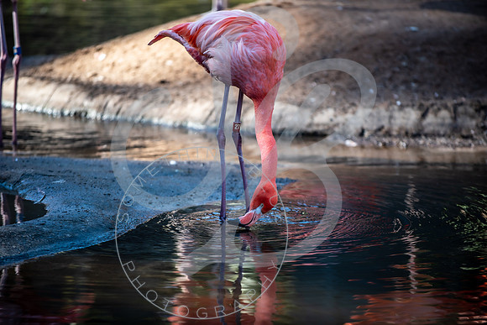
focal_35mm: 200
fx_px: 2706
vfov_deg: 6.9
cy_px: 162
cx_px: 244
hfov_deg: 10.3
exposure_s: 1/400
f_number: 2.8
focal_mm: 200
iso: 200
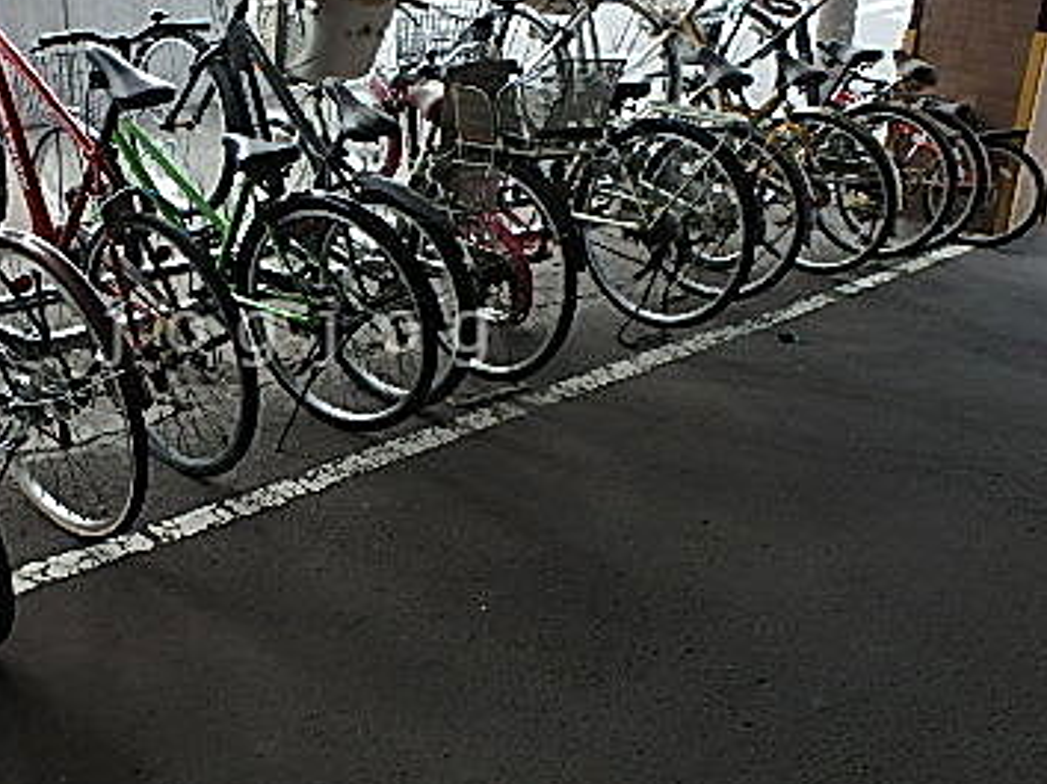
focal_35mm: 38
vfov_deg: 37.6
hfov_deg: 47.7
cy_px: 331
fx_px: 1149
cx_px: 302
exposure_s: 1/160
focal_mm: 3.7
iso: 125
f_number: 3.5
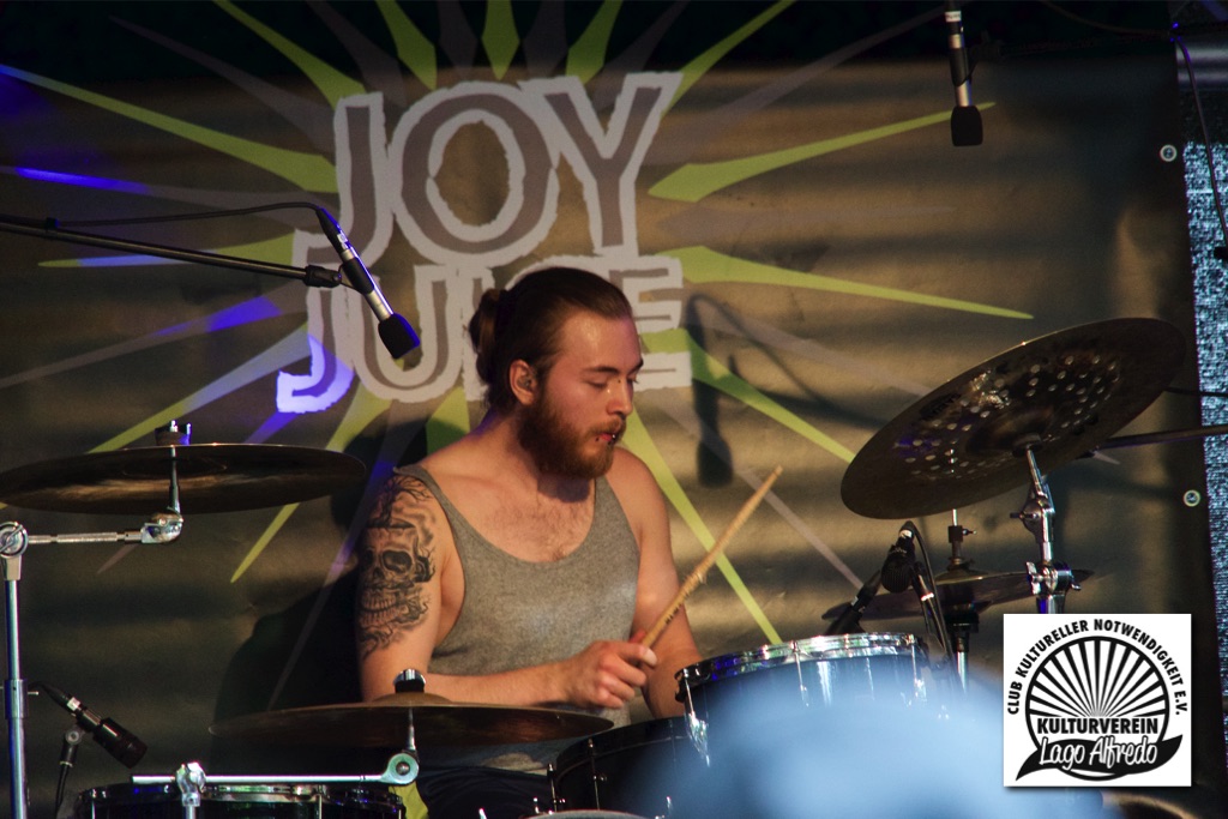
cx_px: 614
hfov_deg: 8.6
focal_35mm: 240
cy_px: 410
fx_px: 8187
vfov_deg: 5.7
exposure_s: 1/250
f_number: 6.3
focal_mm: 240
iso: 10000
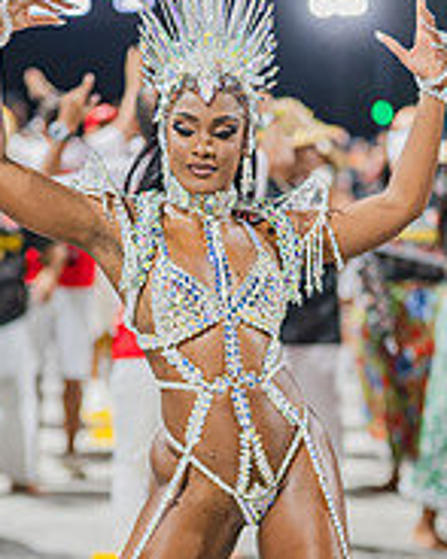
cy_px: 374
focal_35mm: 115
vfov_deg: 16.7
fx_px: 1903
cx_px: 204
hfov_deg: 13.4
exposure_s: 1/1000
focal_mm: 50
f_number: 1.3
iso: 1600
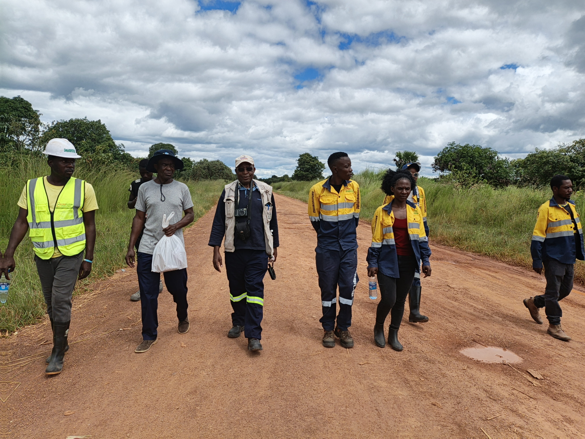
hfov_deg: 73.9
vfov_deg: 58.9
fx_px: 389
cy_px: 220
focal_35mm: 23
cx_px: 292
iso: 71
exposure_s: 1/735
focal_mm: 4.71
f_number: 1.79
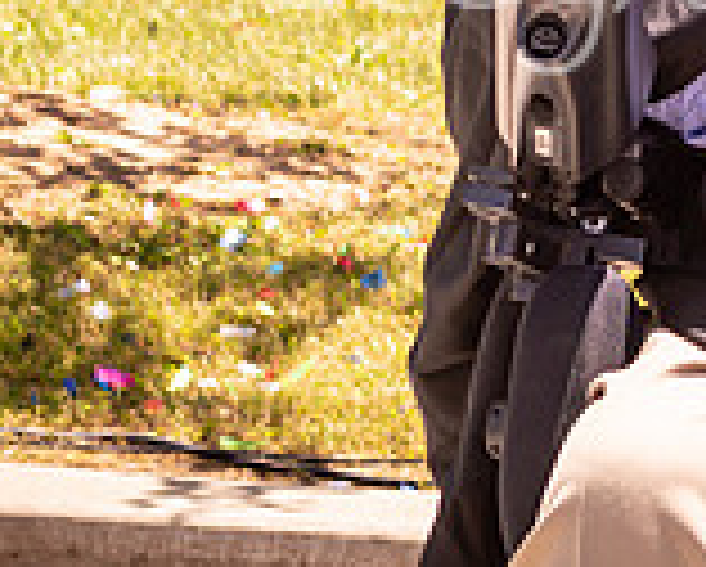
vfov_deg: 4.6
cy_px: -342
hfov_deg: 5.7
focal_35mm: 333
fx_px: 6967
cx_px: 1021
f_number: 7.1
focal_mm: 55
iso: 100
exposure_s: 1/200
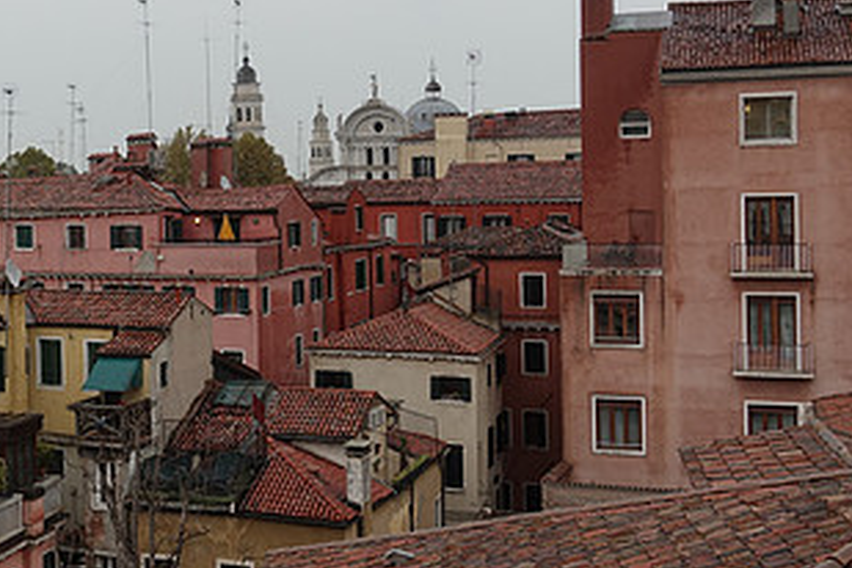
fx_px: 1467
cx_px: 72
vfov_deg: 21.8
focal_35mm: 62
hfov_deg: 30.8
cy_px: 197
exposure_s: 1/100
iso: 125
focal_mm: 12.06
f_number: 4
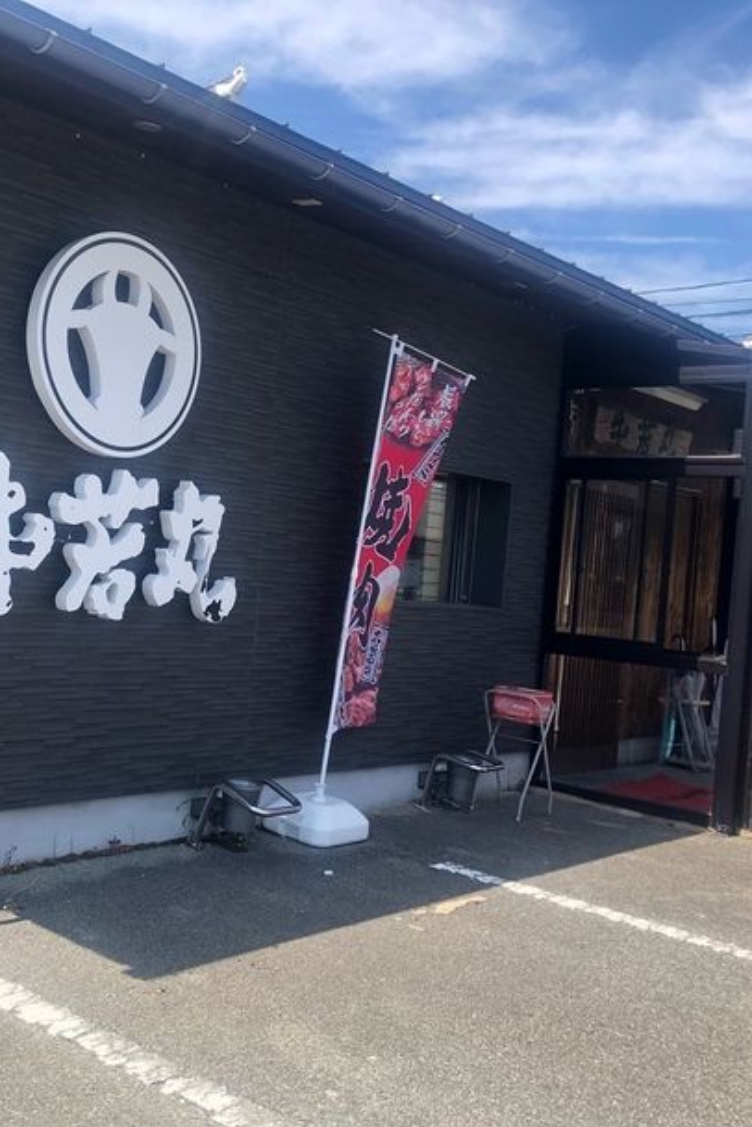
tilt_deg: +0.4
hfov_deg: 33.6
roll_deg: -3.9
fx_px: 1221
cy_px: 564
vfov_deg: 49.5
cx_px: 188
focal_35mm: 39
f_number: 1.8
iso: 20
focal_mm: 3.99
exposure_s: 1/685
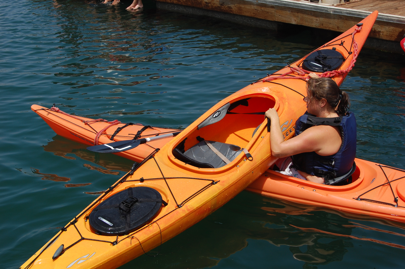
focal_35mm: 60
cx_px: 202
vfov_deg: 22.6
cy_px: 134
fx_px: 674
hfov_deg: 33.4
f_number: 10
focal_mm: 40
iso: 200
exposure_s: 1/400
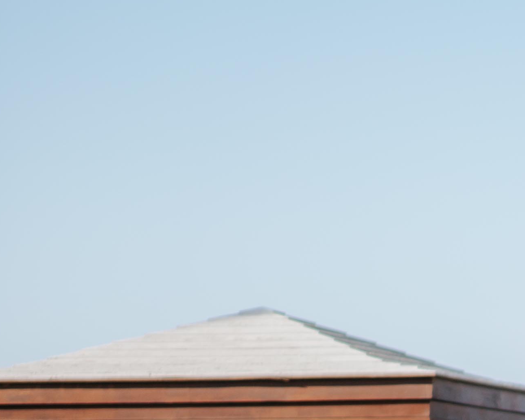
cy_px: 531
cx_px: 1020
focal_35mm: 240
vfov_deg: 6.4
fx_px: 3729
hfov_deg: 7.7
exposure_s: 1/2500
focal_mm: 55
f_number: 1.8
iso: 100
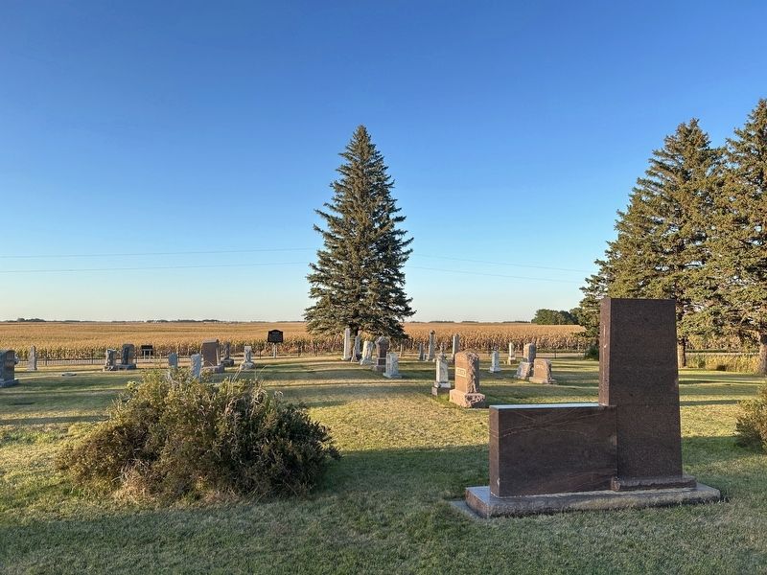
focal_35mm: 26
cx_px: 384
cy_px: 288
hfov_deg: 67.3
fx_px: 576
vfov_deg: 53.1
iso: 50
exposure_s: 1/370
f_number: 1.5
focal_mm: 5.7
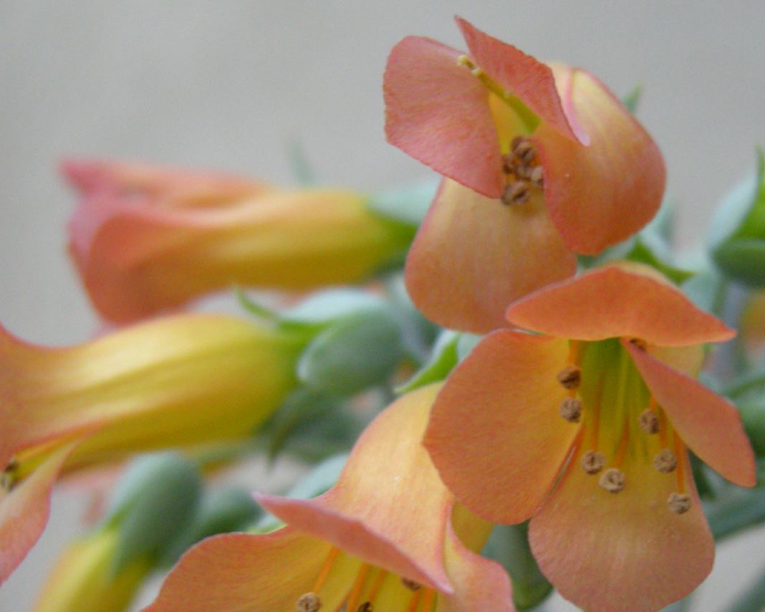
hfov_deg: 29.1
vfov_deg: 23.4
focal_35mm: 64
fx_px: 1449
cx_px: 574
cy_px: 520
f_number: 2.7
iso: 244
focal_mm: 7.5
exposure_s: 1/62.4
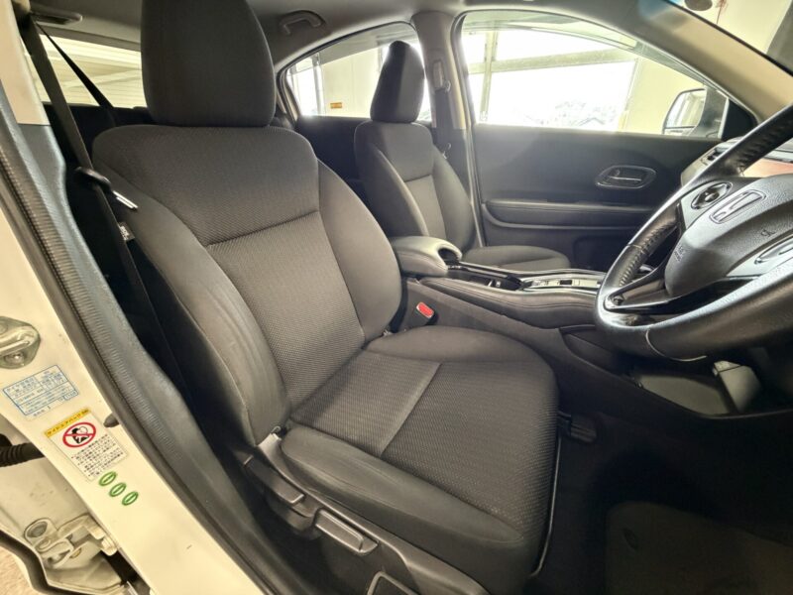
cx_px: 396
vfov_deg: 85.7
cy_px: 298
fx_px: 321
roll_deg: +0.7
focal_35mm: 14
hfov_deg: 102.1
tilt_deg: -27.0
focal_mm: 2.22
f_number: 2.2
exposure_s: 1/40
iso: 1250
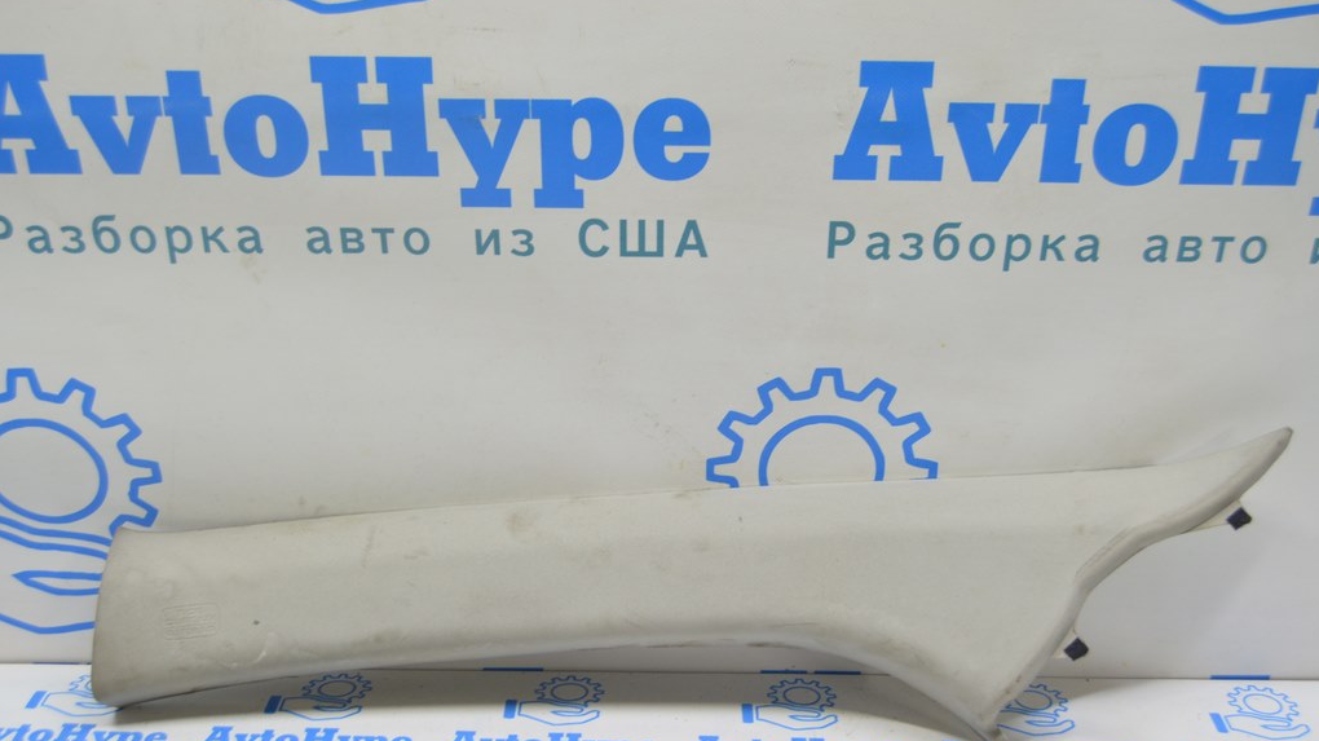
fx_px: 1434
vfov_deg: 28.9
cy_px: 427
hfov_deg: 49.4
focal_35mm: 41
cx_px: 661
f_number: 5.6
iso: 400
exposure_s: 1/20
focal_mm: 26
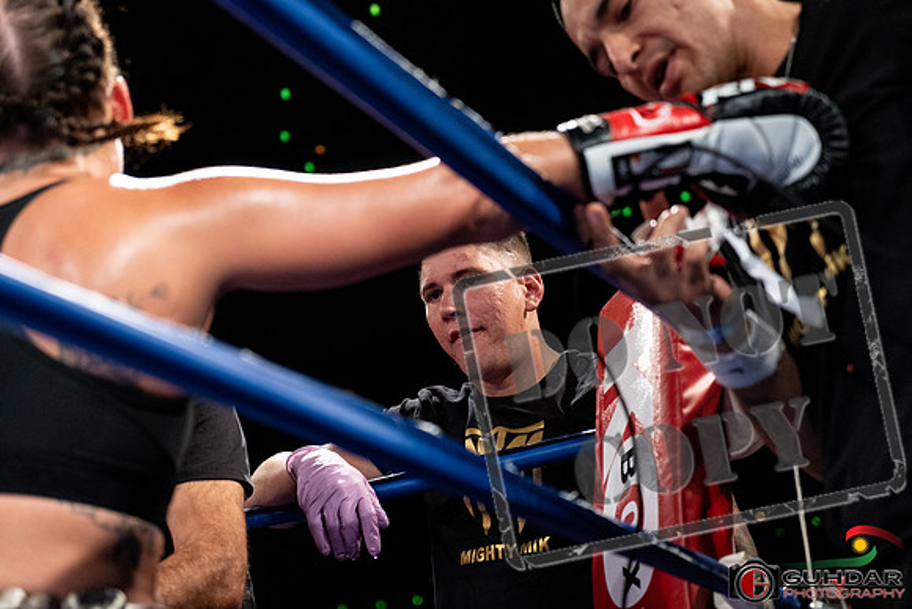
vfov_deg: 19.5
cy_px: 304
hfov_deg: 28.8
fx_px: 1774
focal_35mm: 70
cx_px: 456
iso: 3200
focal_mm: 70
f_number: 4
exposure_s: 1/800
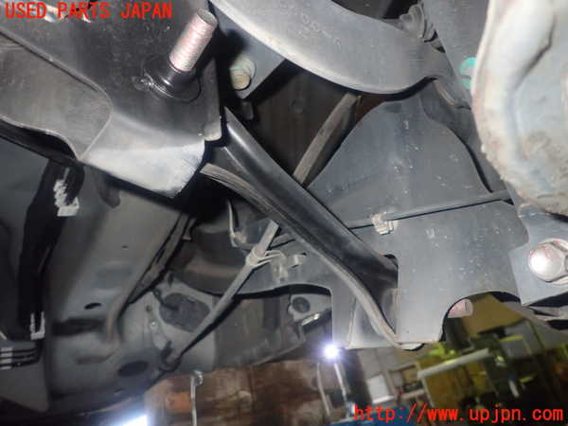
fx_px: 410
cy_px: 213
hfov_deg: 69.4
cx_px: 284
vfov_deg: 54.9
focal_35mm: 25
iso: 800
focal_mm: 4.5
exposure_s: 1/30
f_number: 5.6
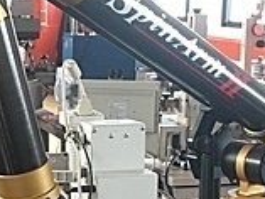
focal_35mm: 118
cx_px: 81
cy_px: 258
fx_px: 904
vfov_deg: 12.2
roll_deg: +0.4
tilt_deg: -16.5
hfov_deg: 16.6
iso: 80
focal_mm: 4.15
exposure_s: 1/30
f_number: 2.2
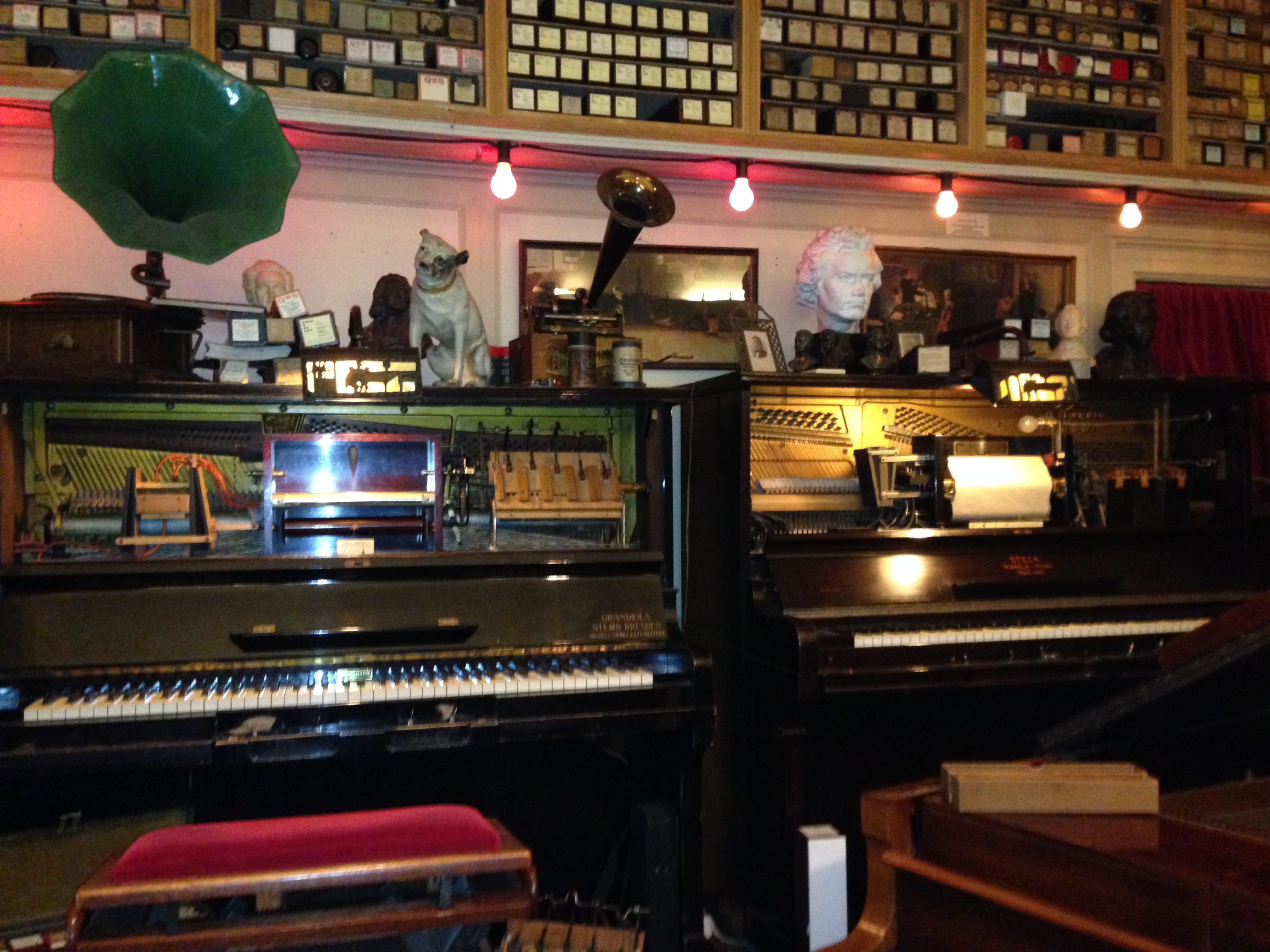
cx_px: 635
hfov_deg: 55.4
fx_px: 1211
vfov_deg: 42.9
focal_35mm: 33
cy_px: 476
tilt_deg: +0.5
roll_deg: -0.4
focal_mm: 4.12
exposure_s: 1/16
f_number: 2.4
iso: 500
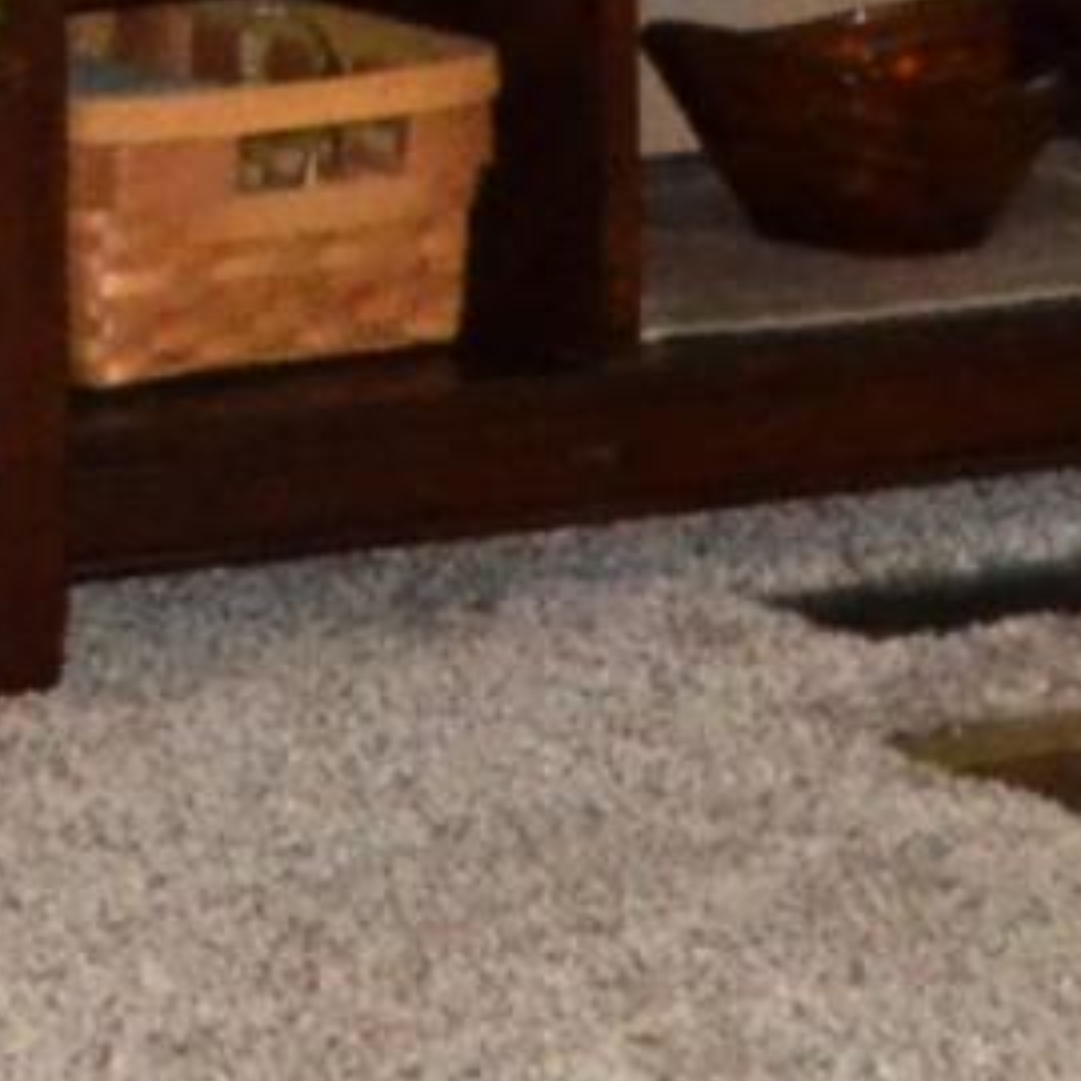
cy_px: -2763
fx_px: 13002
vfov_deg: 4.5
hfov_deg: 4.6
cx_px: -2034
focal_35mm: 368
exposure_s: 1/60
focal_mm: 26
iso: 2000
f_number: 4
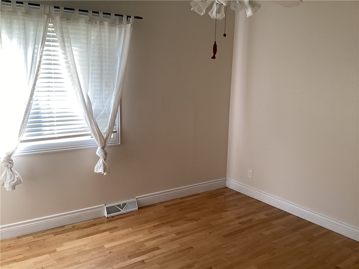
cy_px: 134
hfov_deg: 58.4
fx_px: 321
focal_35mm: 31
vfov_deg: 45.4
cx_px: 180
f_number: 2.4
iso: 50
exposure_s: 1/60
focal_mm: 3.3
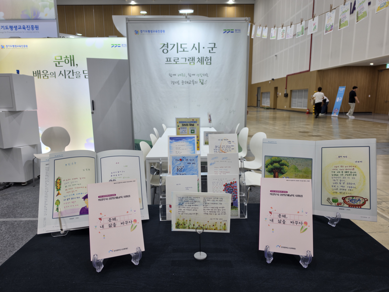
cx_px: 194
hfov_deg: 73.9
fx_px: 258
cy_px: 146
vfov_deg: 58.9
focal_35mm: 23
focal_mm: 6.5
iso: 32
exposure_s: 1/120
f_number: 1.4
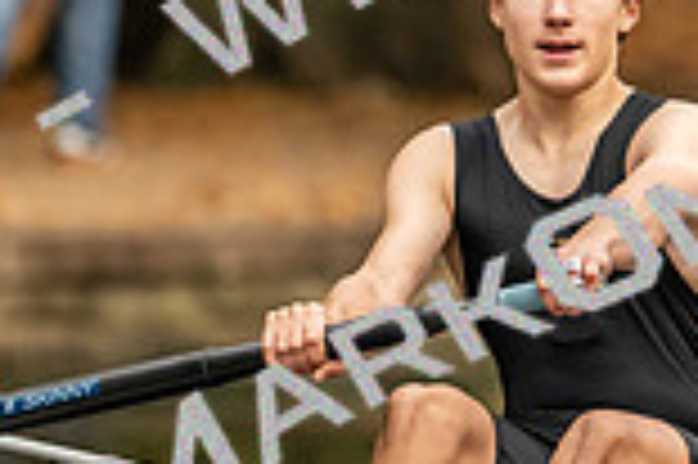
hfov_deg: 1.4
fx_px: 28994
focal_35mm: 1497
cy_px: 88
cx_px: 721
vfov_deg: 0.9
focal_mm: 400
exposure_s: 1/2500
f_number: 4.5
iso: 2500
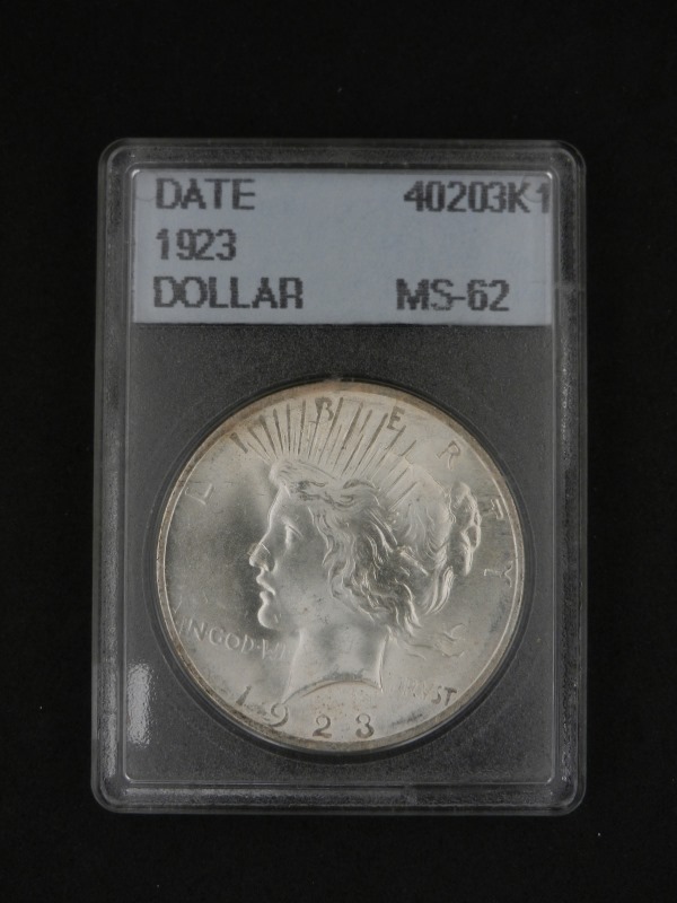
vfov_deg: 42.1
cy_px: 452
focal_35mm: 45
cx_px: 338
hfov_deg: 32.2
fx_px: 1173
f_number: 4.2
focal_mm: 8.2
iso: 160
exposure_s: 1/50
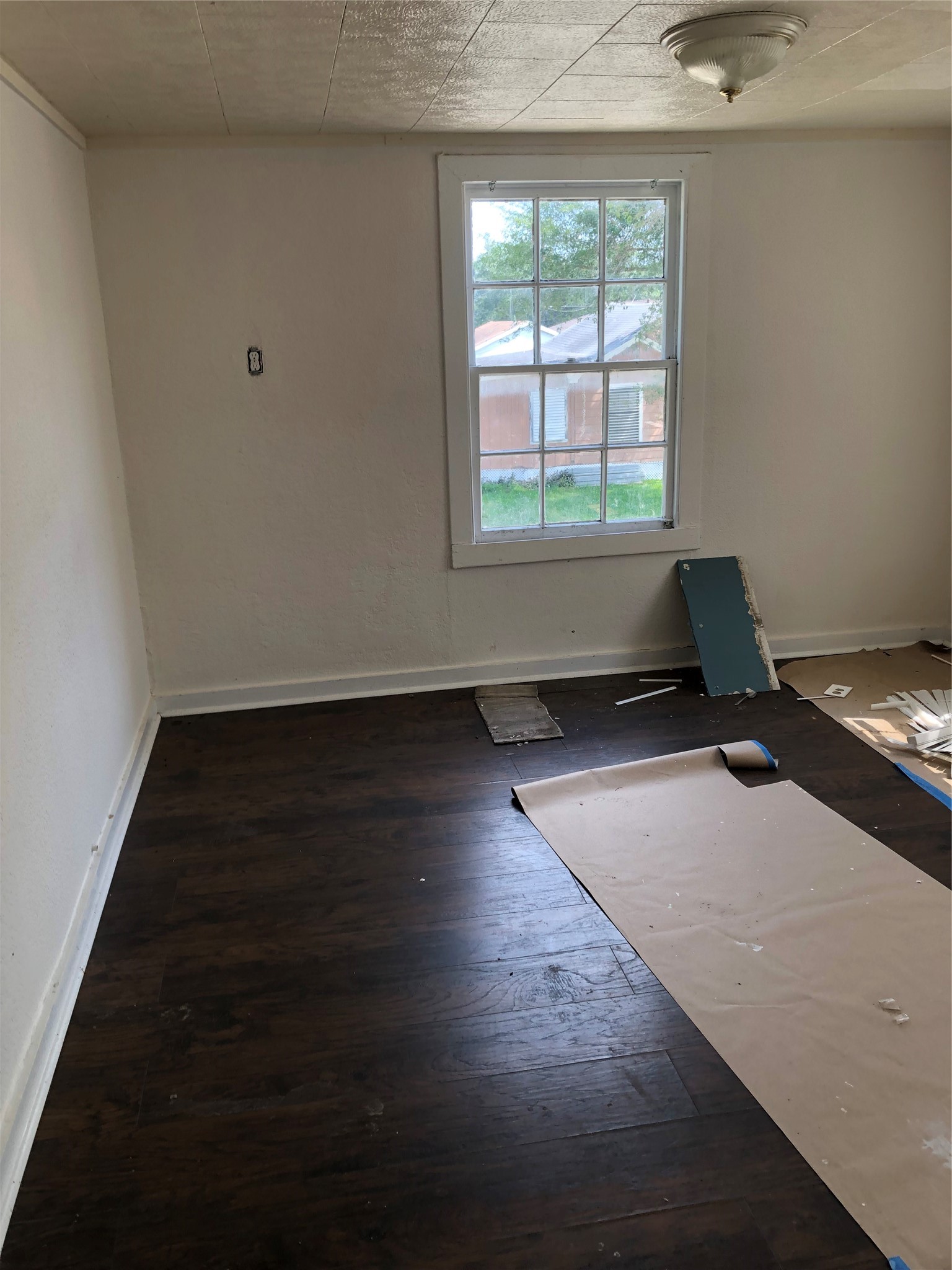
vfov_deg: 63.4
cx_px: 476
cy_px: 635
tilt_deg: -16.7
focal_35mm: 28
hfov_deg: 49.7
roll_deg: +0.4
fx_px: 1027
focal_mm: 3.99
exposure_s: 1/120
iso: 25
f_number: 1.8
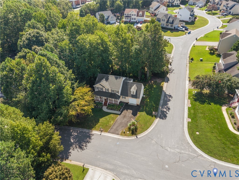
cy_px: 90
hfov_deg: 71.6
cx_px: 120
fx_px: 166
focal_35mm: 24
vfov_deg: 56.8
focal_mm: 8.67
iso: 100
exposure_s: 1/640
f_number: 1.8
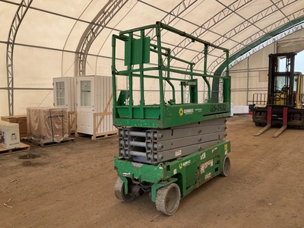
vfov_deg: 48.2
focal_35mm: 29
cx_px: 152
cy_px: 114
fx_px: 255
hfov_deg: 61.7
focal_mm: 3
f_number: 1.8
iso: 25
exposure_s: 1/269
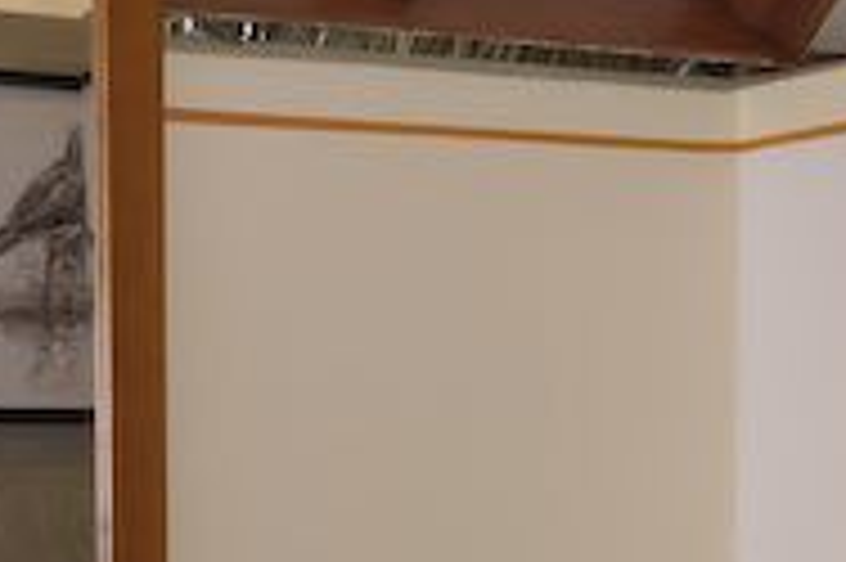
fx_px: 3005
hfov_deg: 15.6
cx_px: -86
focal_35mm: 128
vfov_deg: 10.4
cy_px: 767
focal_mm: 24
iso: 100
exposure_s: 1/5
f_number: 10
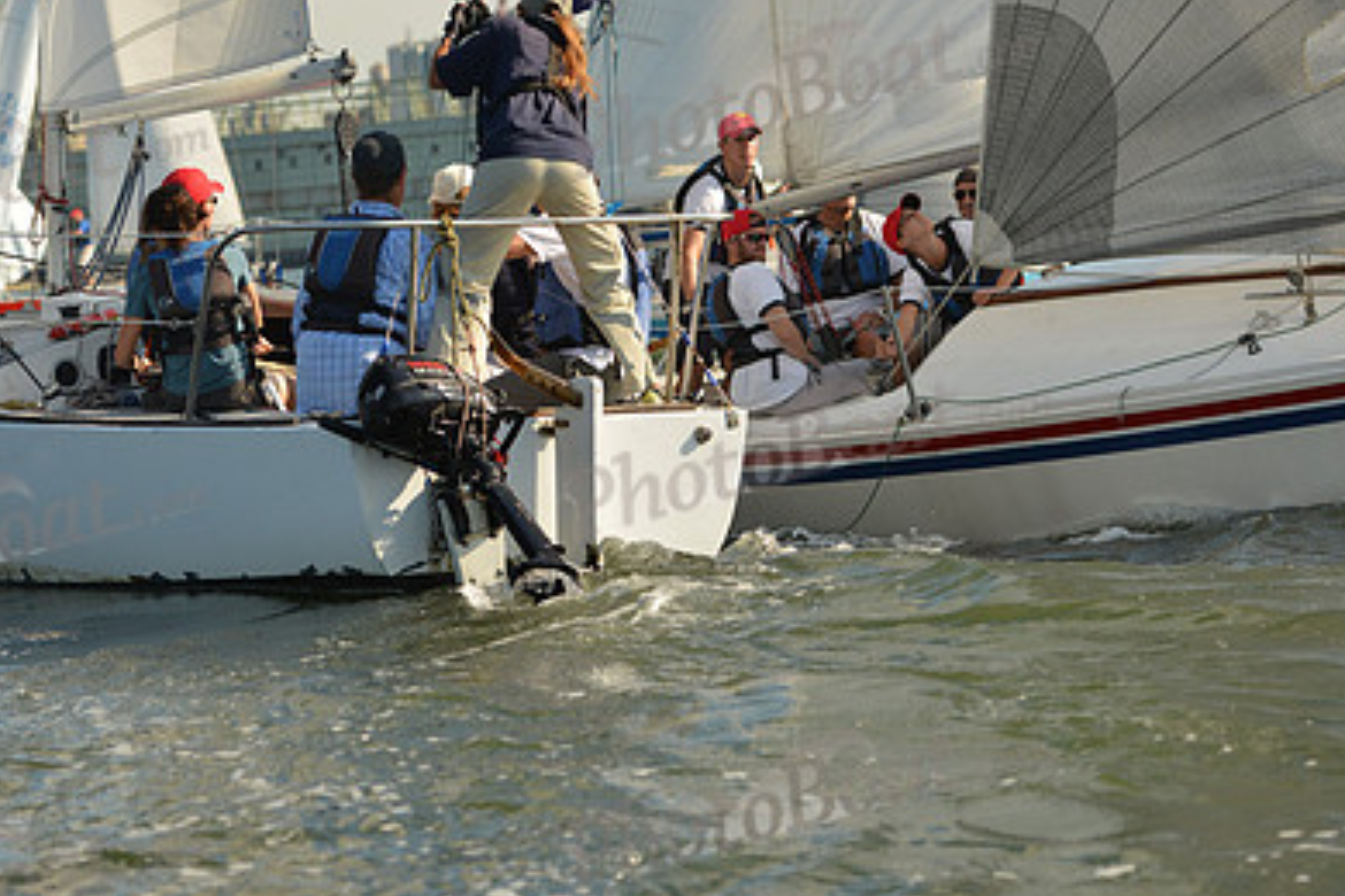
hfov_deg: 17.1
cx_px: 390
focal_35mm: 119
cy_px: 319
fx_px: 4446
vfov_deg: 11.5
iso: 320
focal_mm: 80
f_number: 4
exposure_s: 1/1250
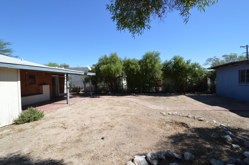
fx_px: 104
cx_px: 124
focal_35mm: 15
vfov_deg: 77.2
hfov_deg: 100.4
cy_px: 82
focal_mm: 10
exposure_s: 1/200
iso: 100
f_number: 7.1
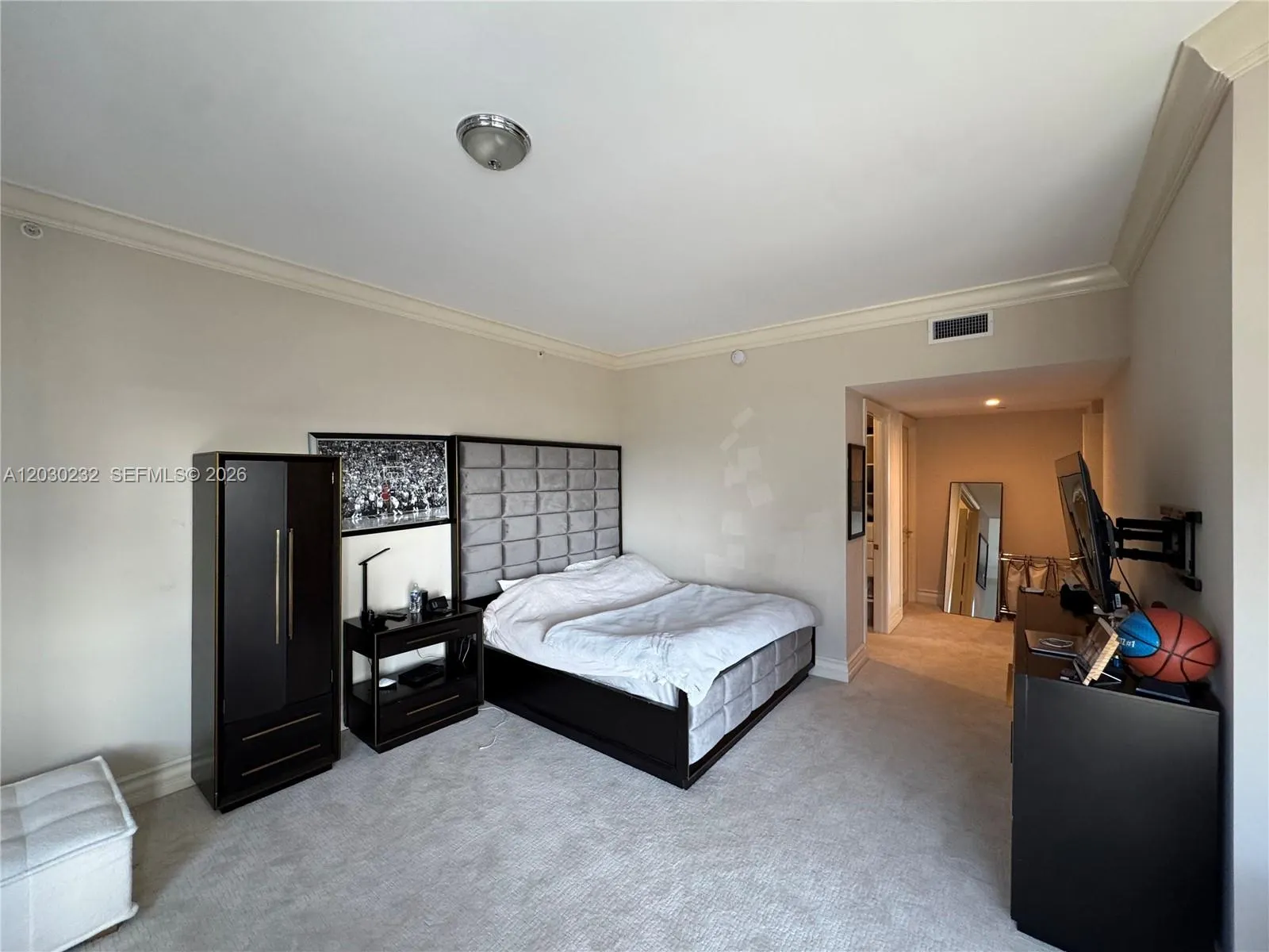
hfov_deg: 102.1
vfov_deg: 85.7
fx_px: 513
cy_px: 476
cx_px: 634
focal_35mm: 14
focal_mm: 2.22
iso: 250
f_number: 2.2
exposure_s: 1/99
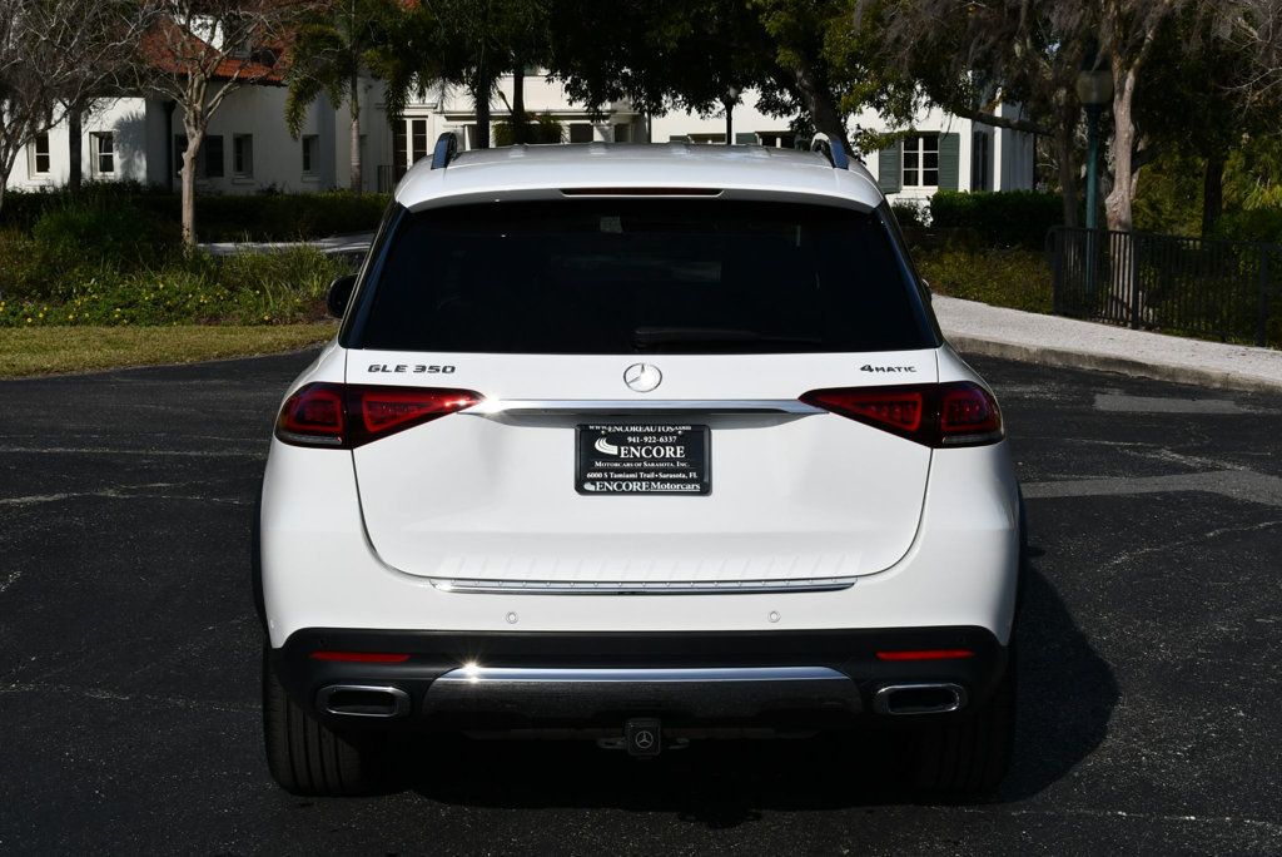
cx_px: 641
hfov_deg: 29.6
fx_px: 2423
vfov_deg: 20.0
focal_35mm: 68
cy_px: 428
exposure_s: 1/500
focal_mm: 34
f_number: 11
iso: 100
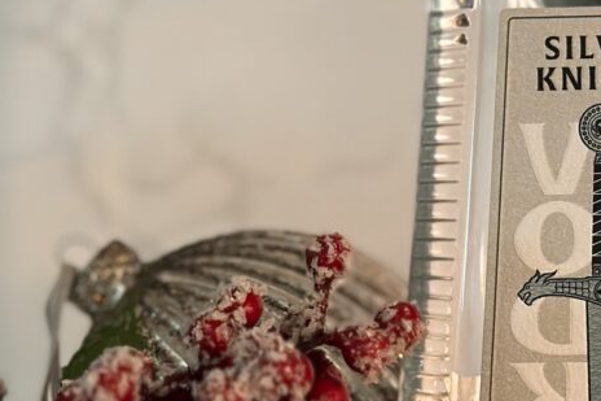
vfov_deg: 9.2
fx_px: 2453
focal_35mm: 147
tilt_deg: +3.3
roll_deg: -0.2
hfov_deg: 13.8
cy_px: -43
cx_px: 585
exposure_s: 1/60
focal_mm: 6.86
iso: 160
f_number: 1.78
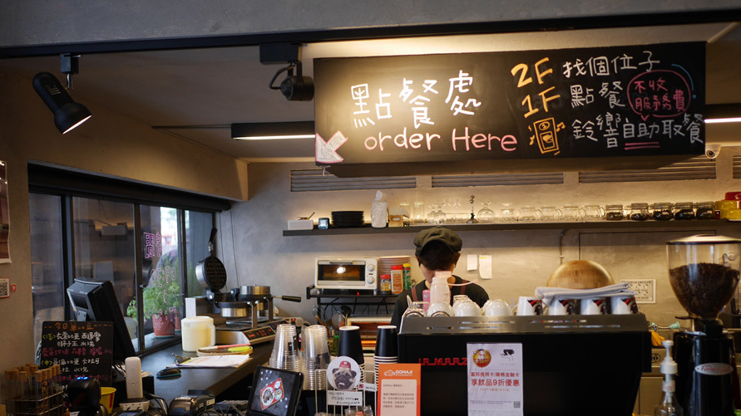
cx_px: 372
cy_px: 266
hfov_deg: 59.5
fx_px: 648
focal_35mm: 33
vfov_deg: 35.4
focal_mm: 15
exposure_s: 1/60
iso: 400
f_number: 1.7
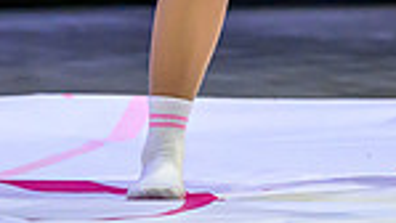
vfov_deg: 1.1
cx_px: 252
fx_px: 11515
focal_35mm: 1096
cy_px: -367
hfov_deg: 2.0
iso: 3200
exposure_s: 1/1000
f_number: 2.8
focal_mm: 190
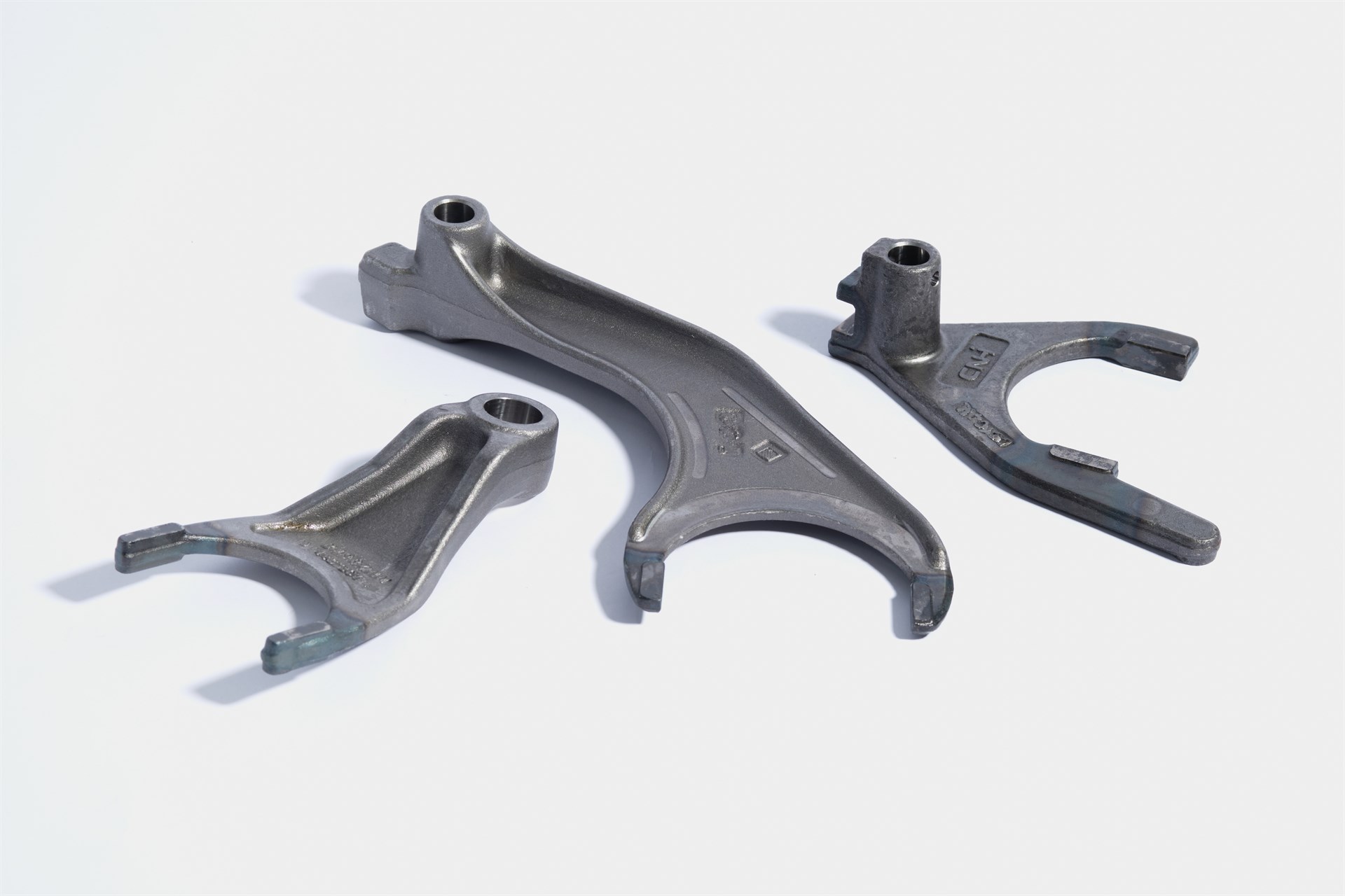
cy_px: 448
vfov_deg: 18.2
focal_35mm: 75
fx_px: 2802
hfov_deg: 27.0
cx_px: 672
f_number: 8
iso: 160
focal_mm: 50
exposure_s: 1/125
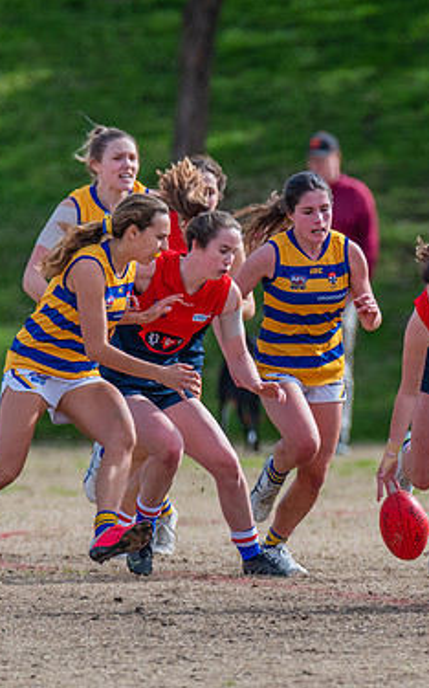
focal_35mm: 1379
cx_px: 423
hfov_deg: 1.0
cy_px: 357
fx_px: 25826
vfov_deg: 1.5
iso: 800
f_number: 7.1
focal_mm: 600
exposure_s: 1/1600
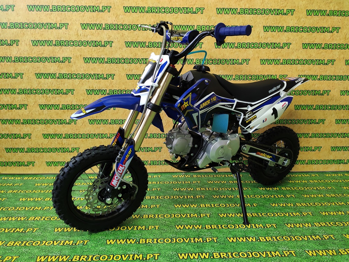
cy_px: 131
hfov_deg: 67.3
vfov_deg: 53.1
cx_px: 174
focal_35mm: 26
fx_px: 262
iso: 446
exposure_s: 1/33
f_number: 1.75
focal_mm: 4.77
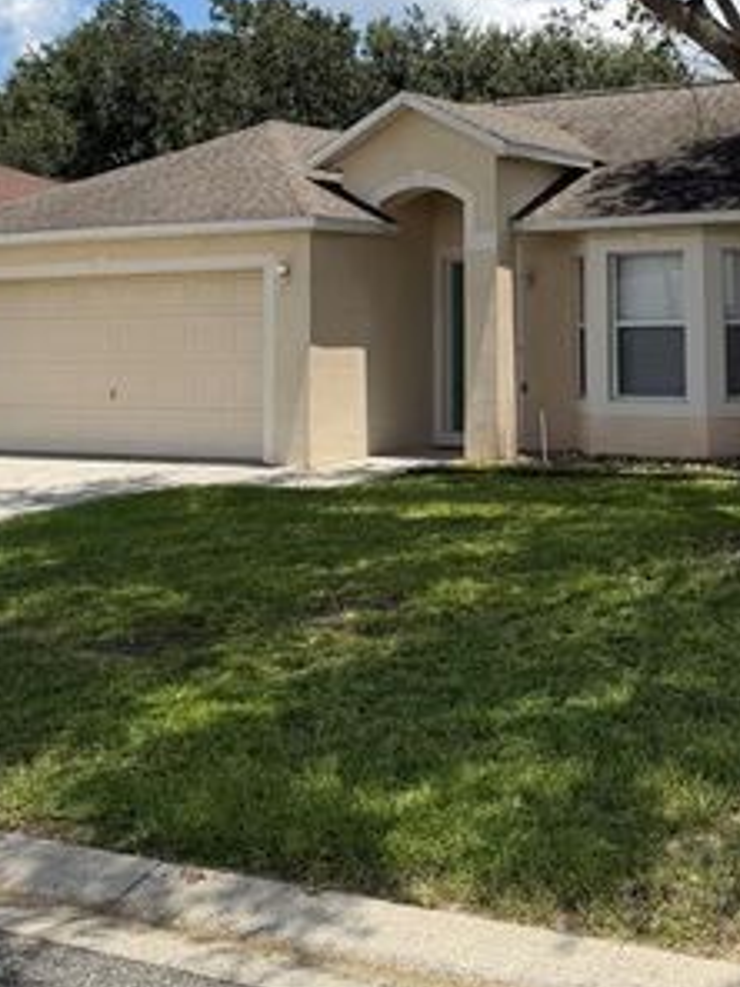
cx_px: 537
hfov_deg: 26.7
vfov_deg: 34.5
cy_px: 208
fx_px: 1539
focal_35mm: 54
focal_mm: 6.76
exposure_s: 1/4673
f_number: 1.78
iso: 80
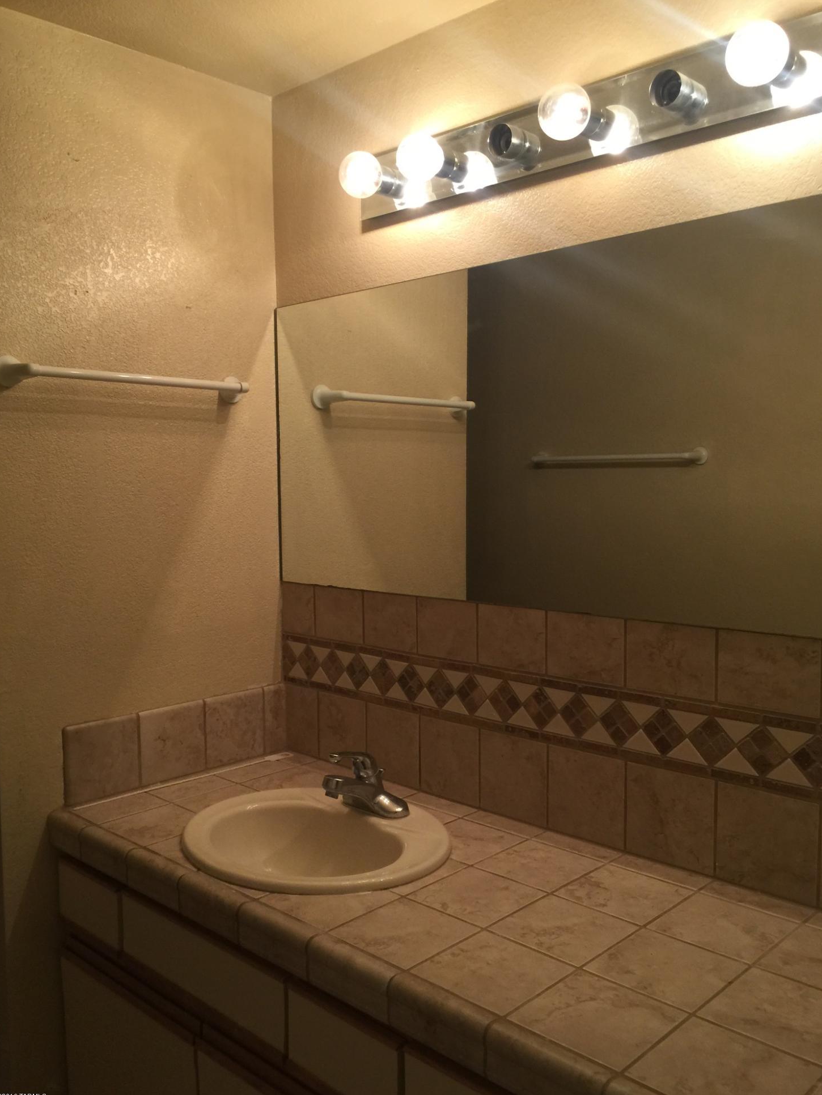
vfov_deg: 59.9
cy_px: 565
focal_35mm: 30
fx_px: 950
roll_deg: -0.3
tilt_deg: -3.8
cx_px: 418
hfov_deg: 46.8
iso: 50
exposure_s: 1/30
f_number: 2.2
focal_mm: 4.15
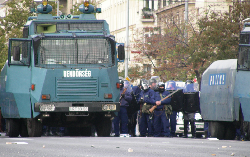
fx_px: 2753
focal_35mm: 404
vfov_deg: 3.3
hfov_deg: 5.2
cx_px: 125
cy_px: 88
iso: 50
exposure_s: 1/62
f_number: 3.5
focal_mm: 63.3
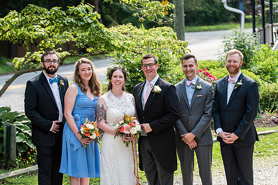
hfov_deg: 16.4
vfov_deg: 11.0
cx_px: 152
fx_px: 965
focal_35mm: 125
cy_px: 102
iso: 400
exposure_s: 1/1250
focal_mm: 95
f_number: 3.5
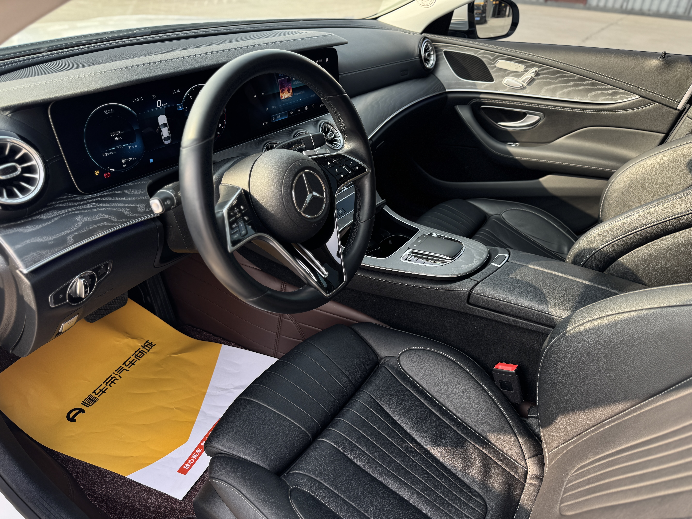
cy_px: 260
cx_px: 346
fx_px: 480
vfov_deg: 56.8
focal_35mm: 24
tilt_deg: -32.5
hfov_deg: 71.6
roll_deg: -2.8
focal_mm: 6.76
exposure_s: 1/282
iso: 80
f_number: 1.78
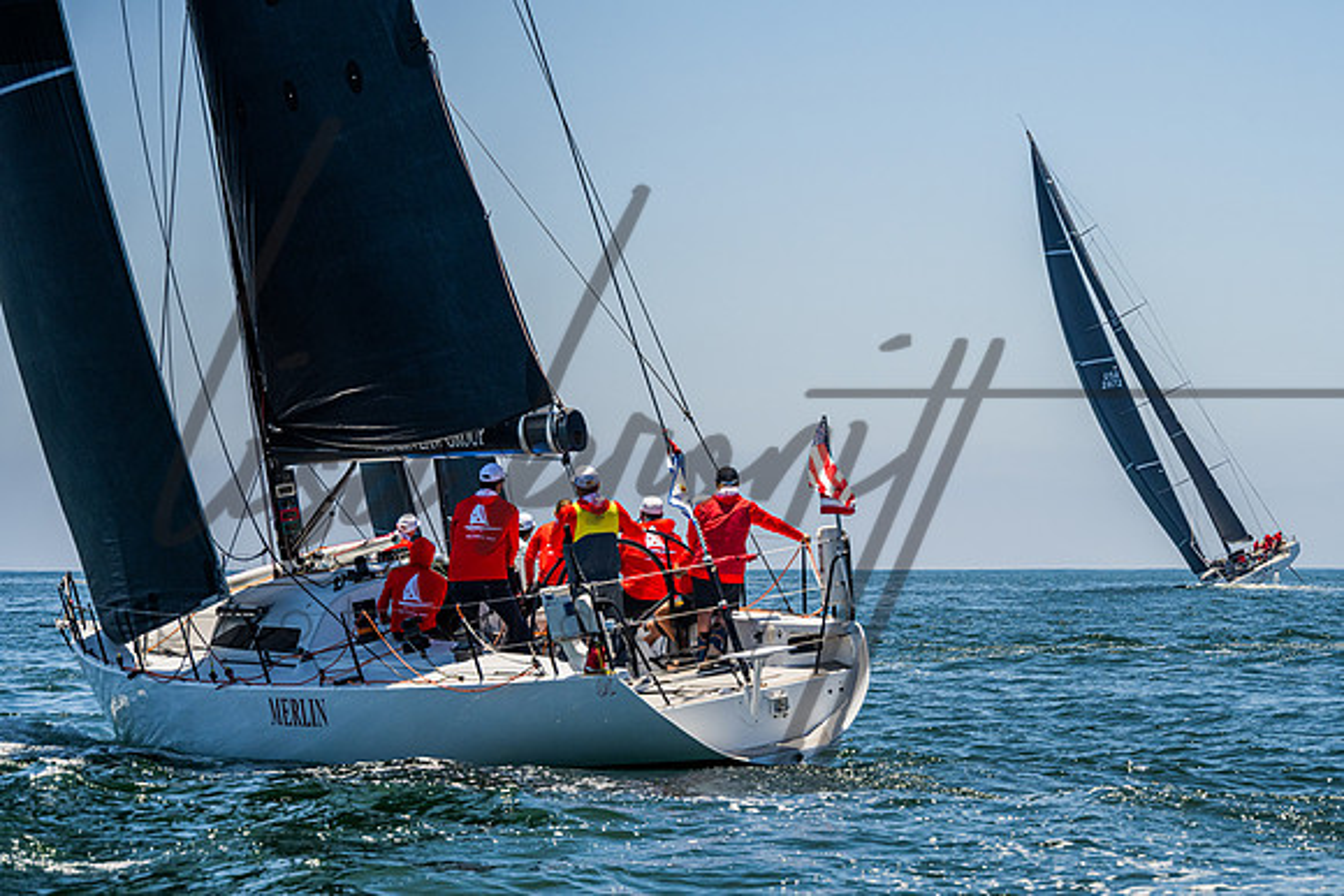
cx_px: 760
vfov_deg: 9.5
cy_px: 506
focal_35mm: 145
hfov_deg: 14.2
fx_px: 5398
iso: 500
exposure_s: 1/2500
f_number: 8
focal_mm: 125
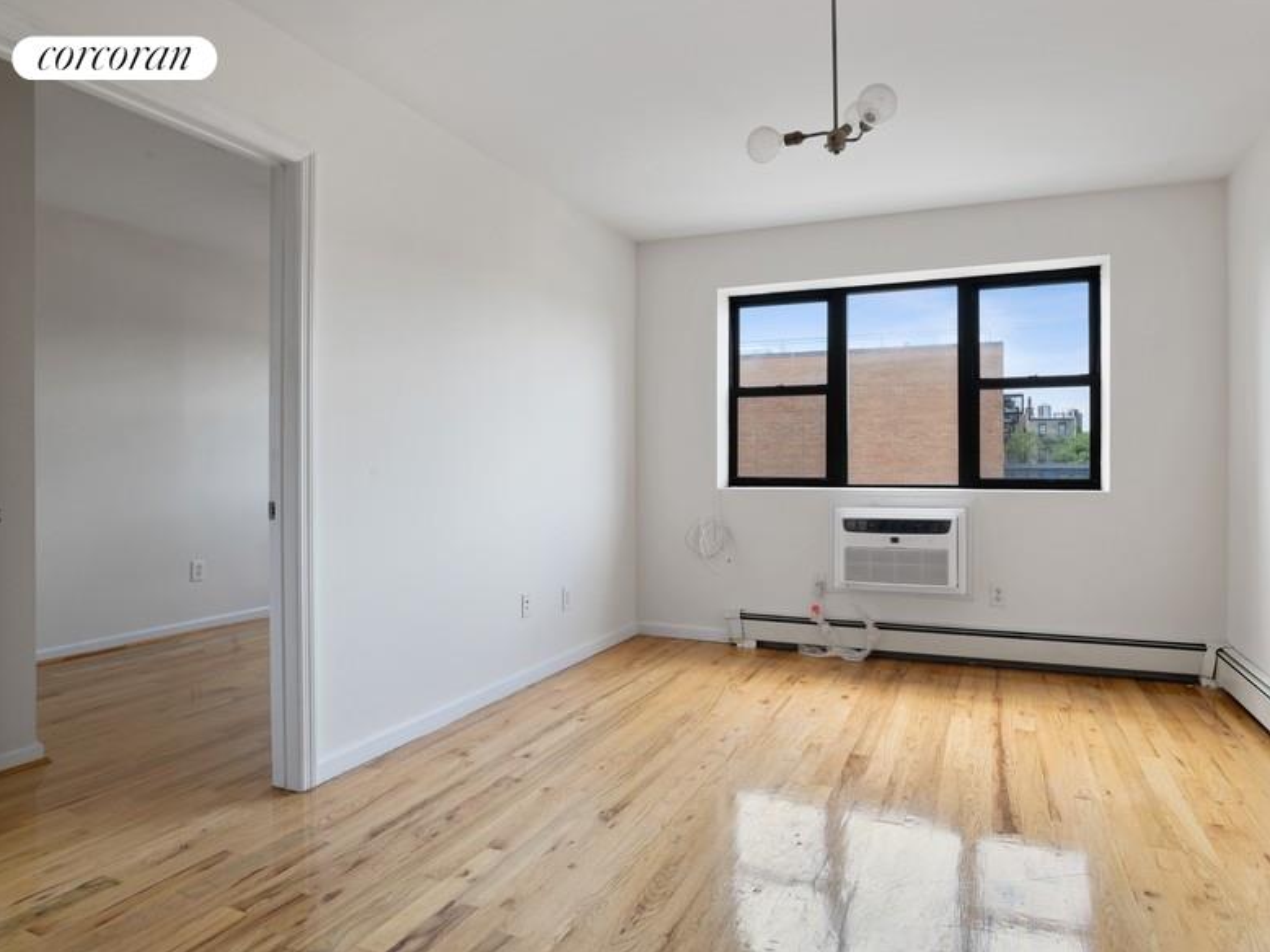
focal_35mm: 20
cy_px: 481
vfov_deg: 66.0
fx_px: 734
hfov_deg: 81.5
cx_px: 701
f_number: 11
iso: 200
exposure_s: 1/4
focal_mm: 18
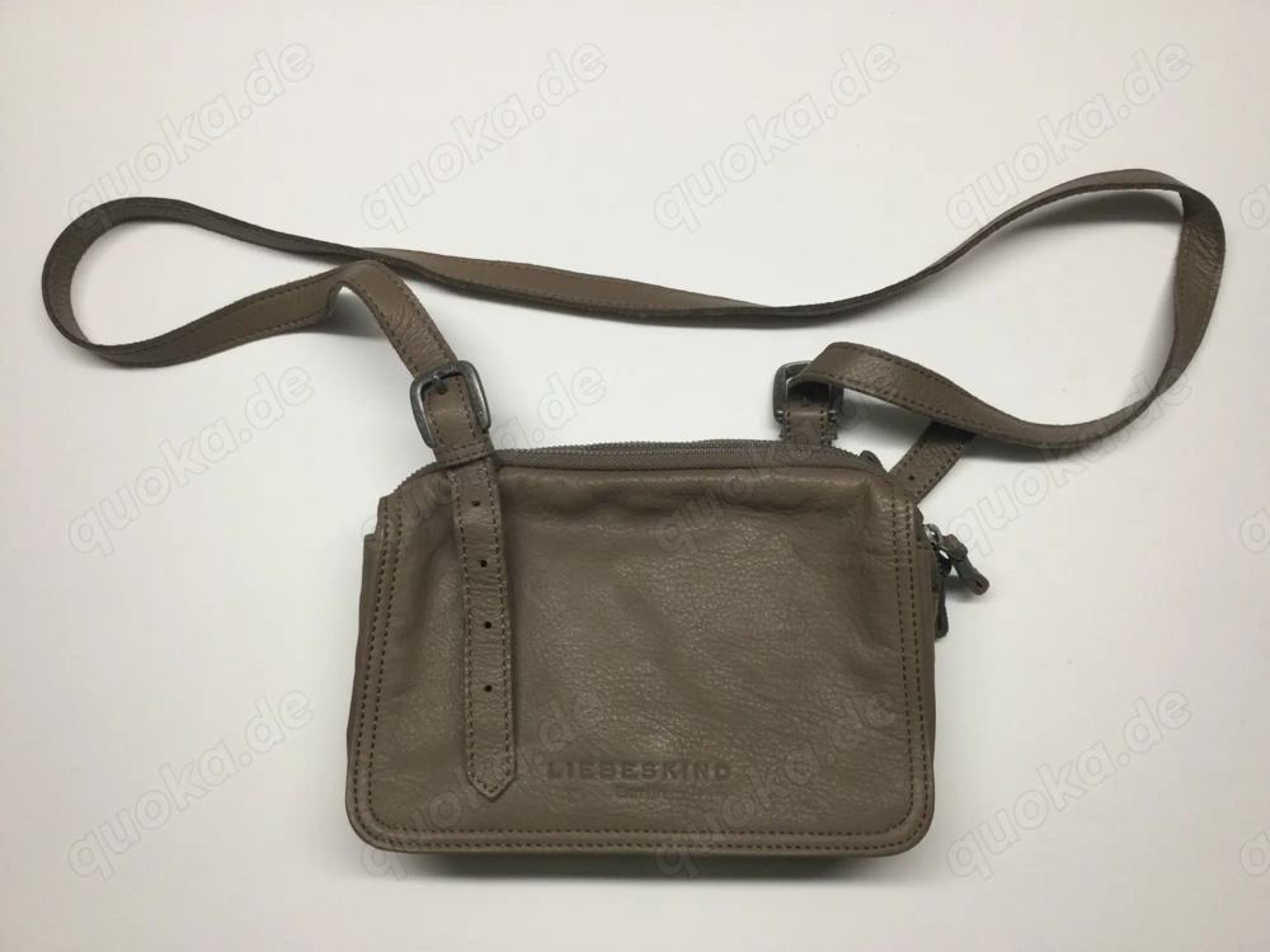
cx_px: 635
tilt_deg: -83.1
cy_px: 476
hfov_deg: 58.4
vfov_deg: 45.4
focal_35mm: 31
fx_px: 1137
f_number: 2.4
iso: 32
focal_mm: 3.3
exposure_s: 1/33
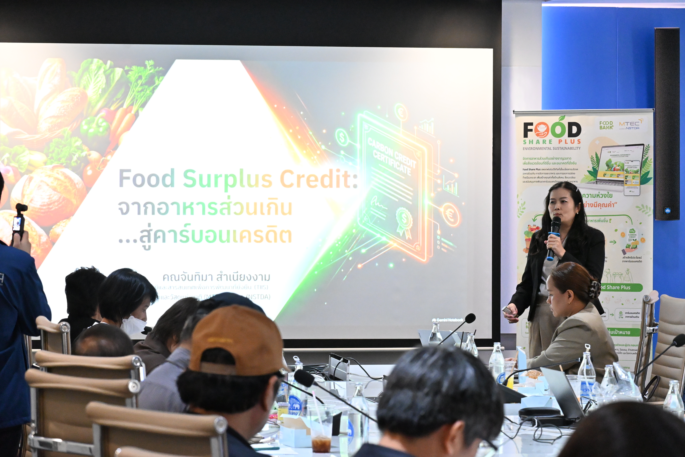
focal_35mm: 144
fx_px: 2740
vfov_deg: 9.5
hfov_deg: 14.3
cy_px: 228
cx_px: 342
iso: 6400
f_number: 8
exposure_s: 1/60
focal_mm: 96
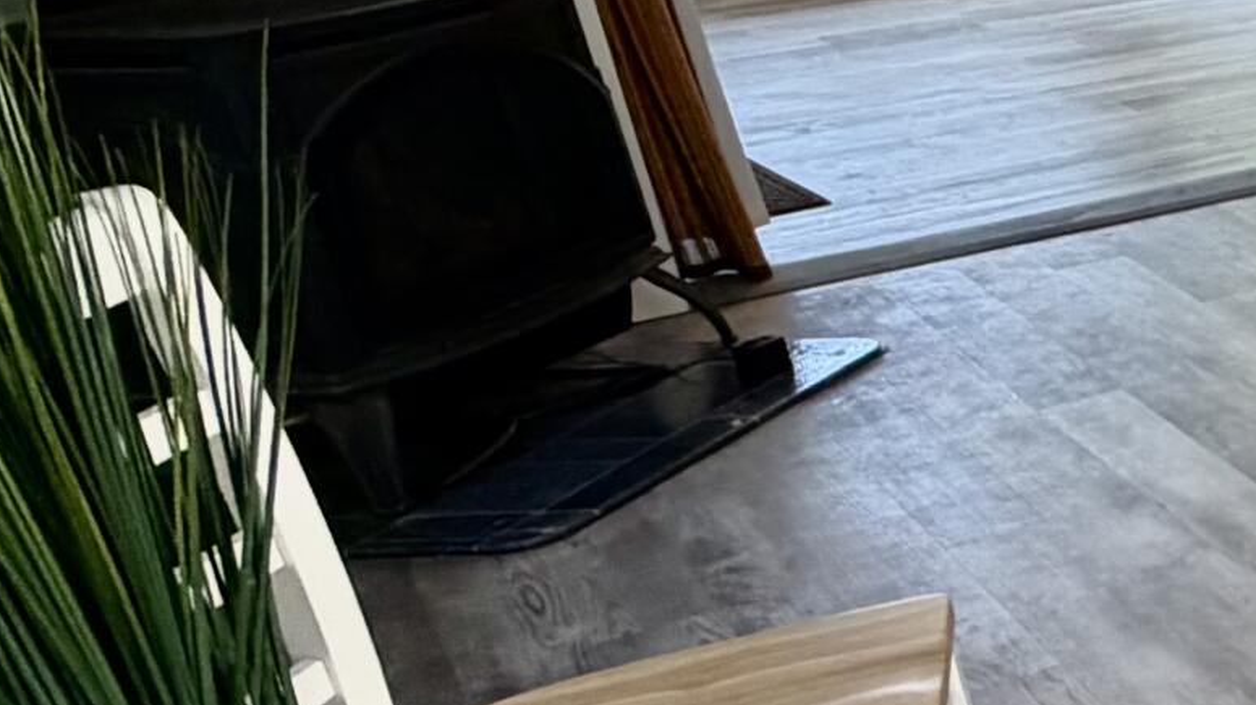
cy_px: 285
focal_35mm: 59
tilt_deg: -19.7
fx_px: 1964
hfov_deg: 20.4
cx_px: 2404
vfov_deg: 20.3
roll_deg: -0.1
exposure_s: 1/120
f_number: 2.2
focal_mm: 2.22
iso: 200
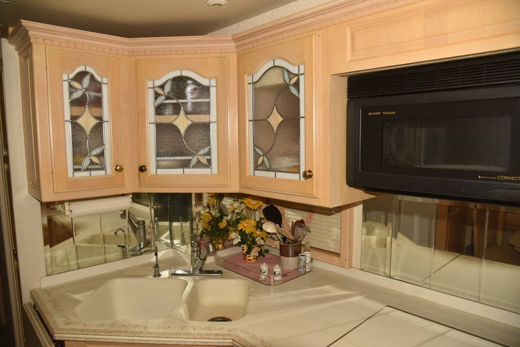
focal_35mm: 24
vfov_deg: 53.2
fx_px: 347
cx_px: 260
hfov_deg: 73.7
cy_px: 174
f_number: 5
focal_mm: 24
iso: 800
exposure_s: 1/60
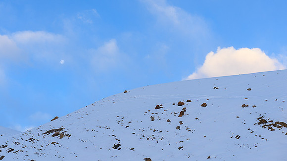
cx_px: 144
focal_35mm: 61
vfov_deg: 19.8
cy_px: 66
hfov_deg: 34.5
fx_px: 462
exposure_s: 1/100
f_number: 9
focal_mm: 58
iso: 250
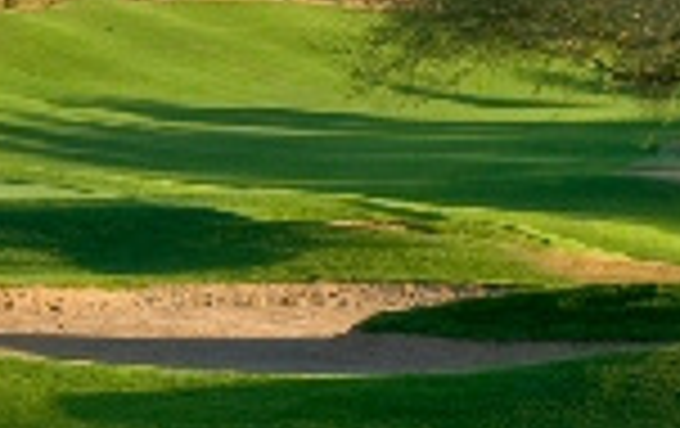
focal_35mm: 175
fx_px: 3249
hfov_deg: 11.9
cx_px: 45
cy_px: 162
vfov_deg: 7.5
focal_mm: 36
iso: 100
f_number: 5.6
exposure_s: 1/125
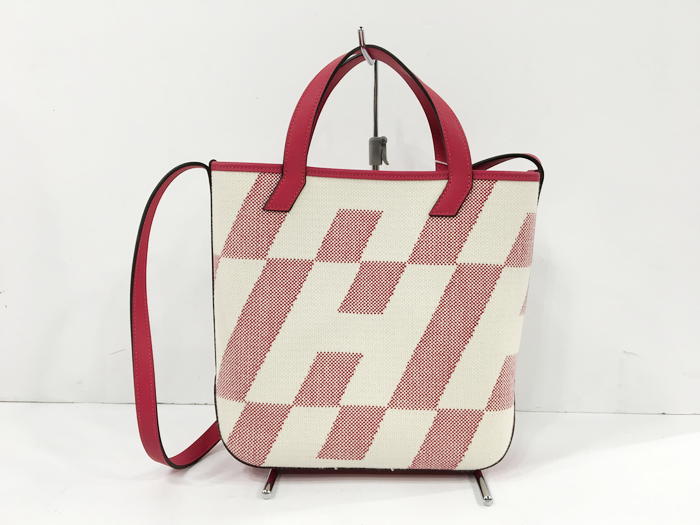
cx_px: 350
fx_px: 586
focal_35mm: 29
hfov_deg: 61.7
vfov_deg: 48.2
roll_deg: +0.2
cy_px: 262
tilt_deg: -5.9
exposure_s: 1/30
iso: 50
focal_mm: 4.15
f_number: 2.2
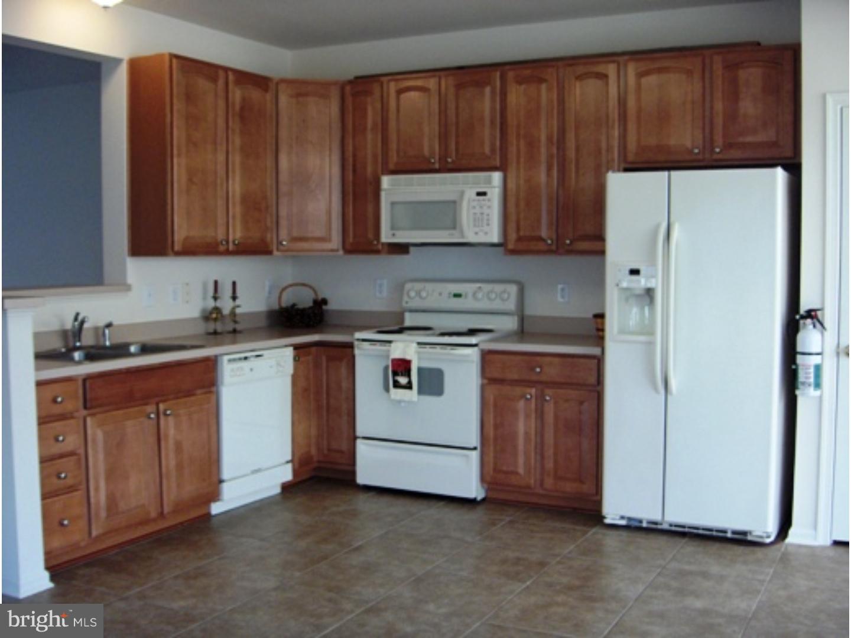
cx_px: 426
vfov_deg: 36.8
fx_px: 959
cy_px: 319
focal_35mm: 39
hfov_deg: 47.9
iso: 200
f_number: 2.8
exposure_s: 1/121
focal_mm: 8
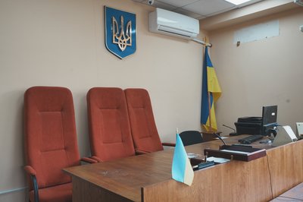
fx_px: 252
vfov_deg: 43.5
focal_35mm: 30
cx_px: 152
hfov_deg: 62.0
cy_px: 101
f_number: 7.1
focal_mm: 30
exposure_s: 1/50
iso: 800
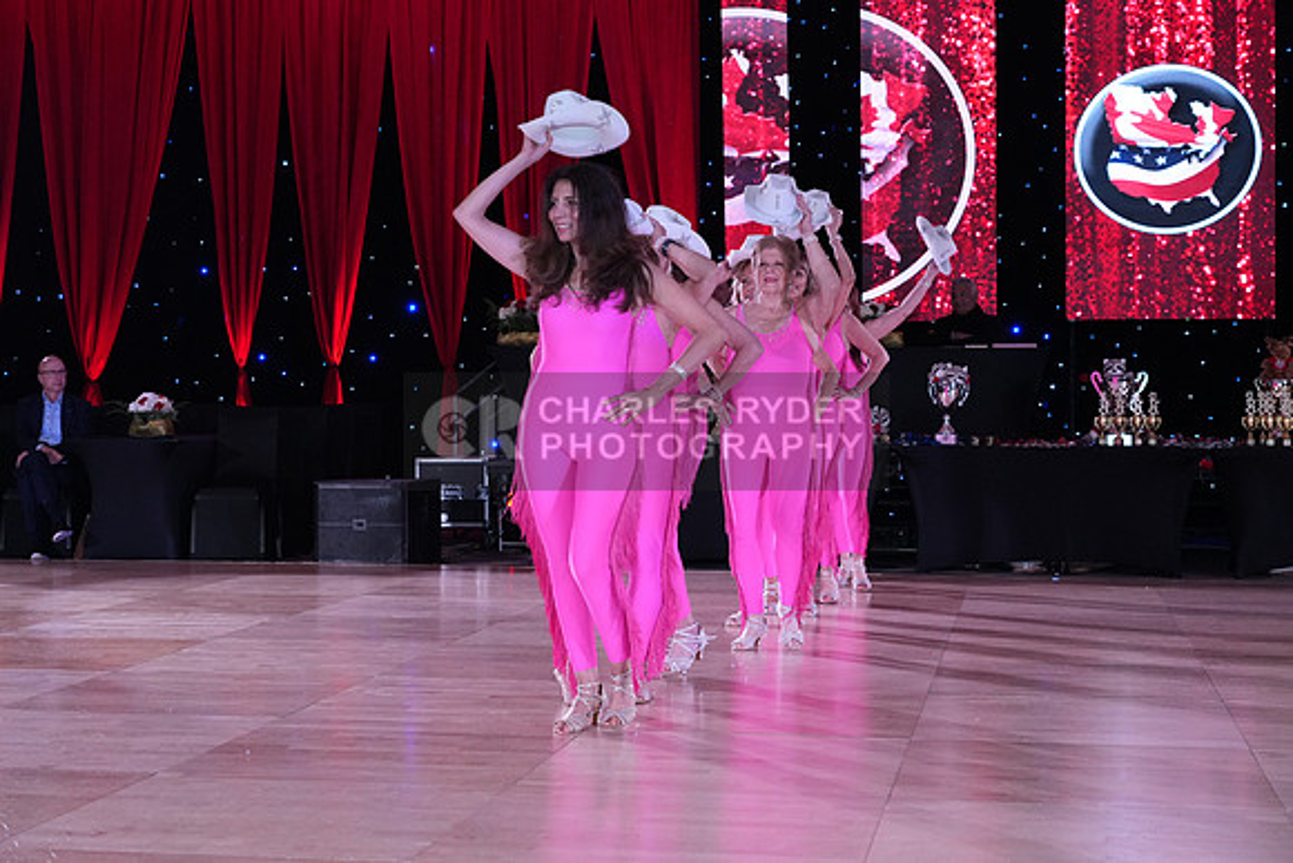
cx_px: 646
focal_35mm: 58
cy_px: 432
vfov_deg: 23.4
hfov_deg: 34.5
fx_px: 2084
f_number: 5
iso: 2500
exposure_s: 1/250
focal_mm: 58
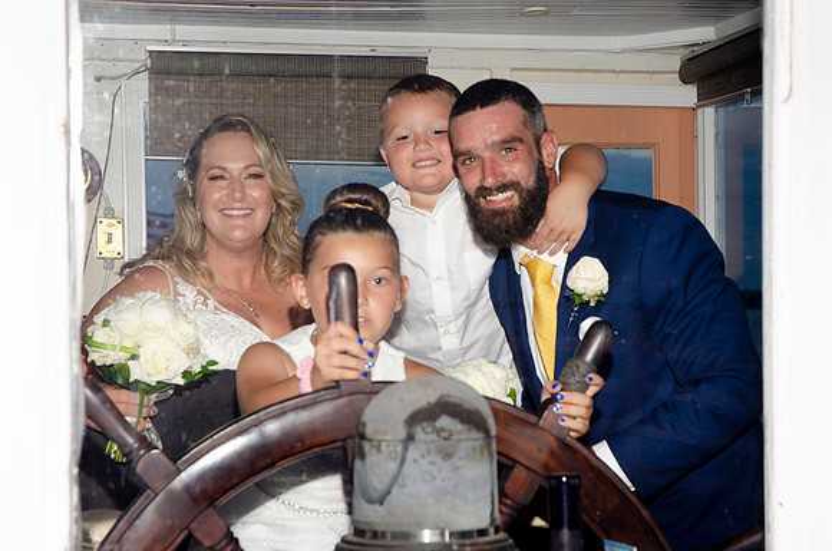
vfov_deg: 17.4
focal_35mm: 78
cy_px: 276
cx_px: 416
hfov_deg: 26.0
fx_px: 1799
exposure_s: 1/100
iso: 200
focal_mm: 52
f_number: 5.6
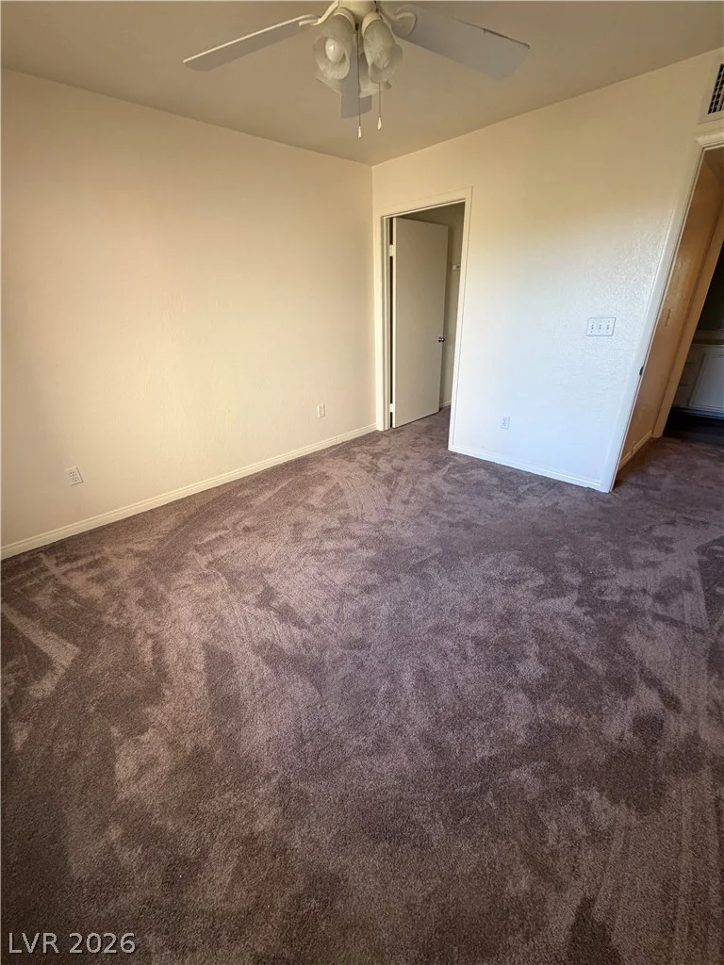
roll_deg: +2.2
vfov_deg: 102.1
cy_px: 482
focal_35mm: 14
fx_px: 390
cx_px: 362
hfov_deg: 85.7
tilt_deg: -24.5
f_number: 2.2
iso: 320
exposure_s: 1/103
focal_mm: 2.22
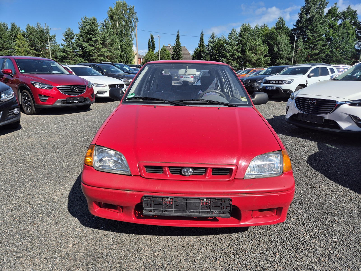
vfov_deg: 58.9
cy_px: 136
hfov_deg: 73.9
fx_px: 240
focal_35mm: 23
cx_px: 180
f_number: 1.8
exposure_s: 1/1968
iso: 25
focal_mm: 5.4
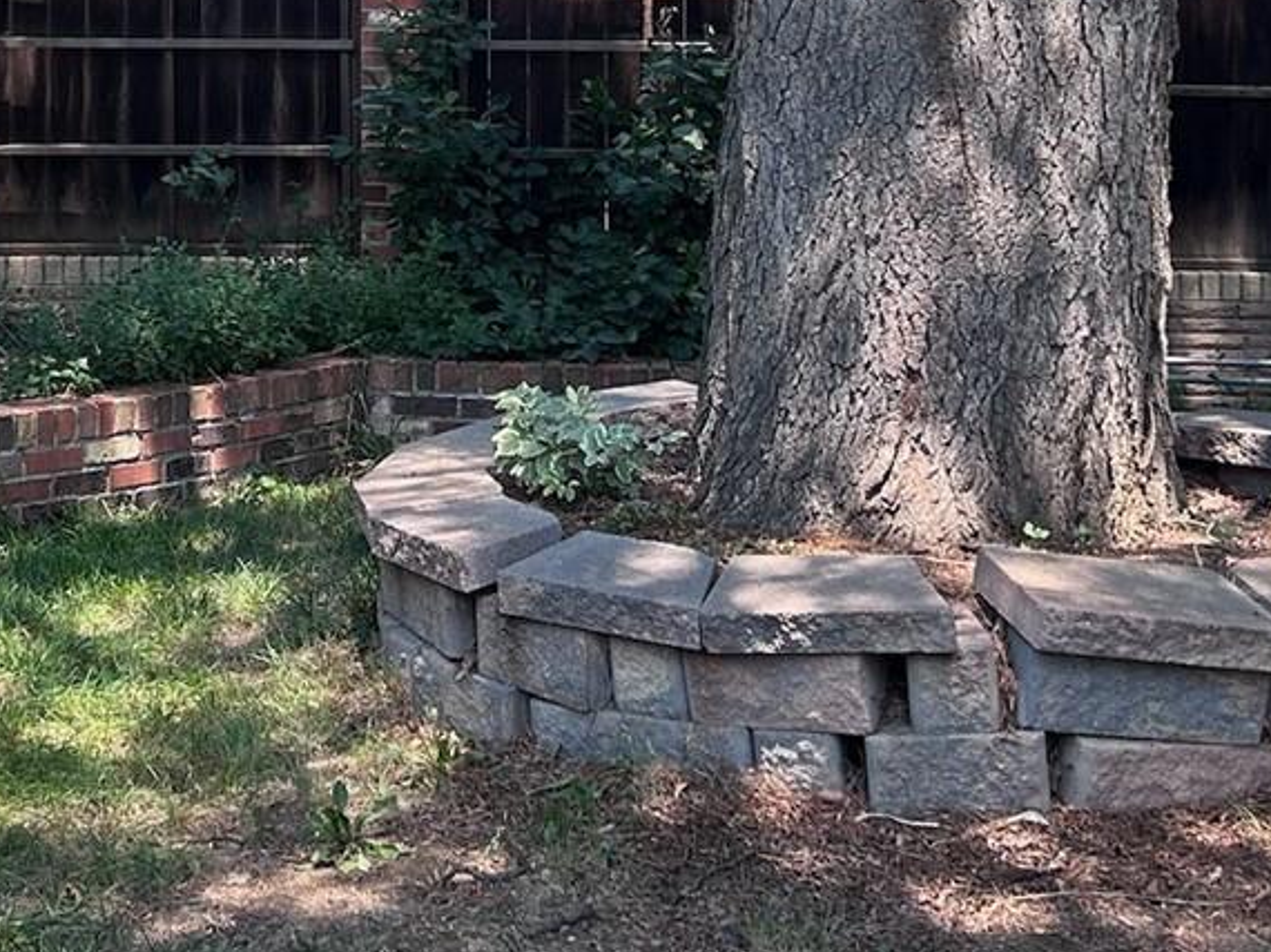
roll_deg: +0.4
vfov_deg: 19.2
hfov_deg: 26.3
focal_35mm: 73
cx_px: 294
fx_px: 2679
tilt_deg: +1.9
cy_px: -120
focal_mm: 5.7
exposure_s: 1/567
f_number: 1.5
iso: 50
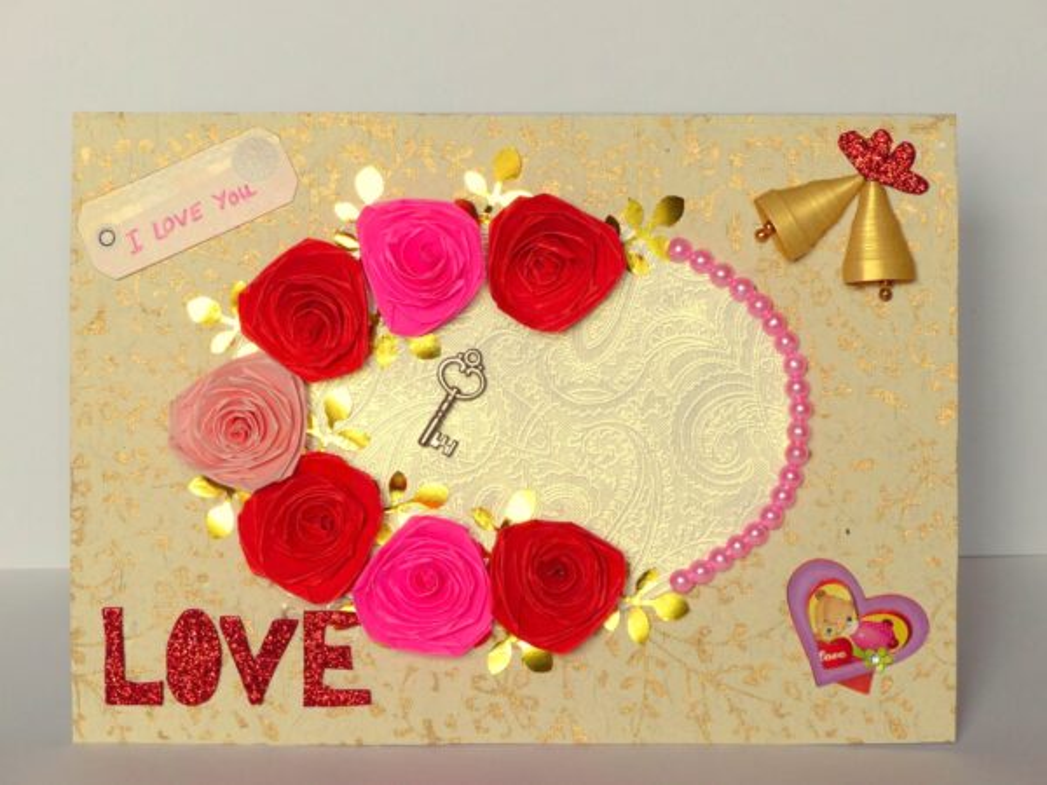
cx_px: 524
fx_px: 4174
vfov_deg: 10.7
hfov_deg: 14.3
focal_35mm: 138
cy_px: 392
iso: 100
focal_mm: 24.8
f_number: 4
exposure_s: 1/100
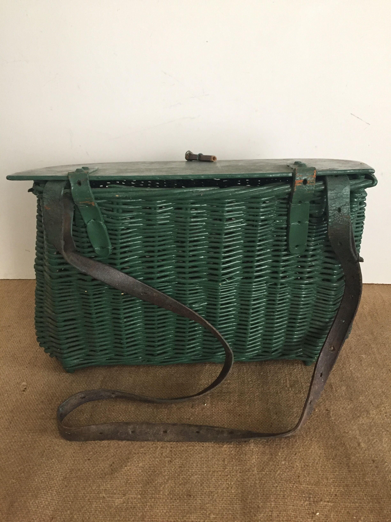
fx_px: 437
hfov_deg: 48.2
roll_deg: +2.2
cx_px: 196
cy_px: 261
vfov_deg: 61.7
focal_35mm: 29
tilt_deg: -24.7
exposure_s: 1/33
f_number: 2.2
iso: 250
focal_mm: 4.15
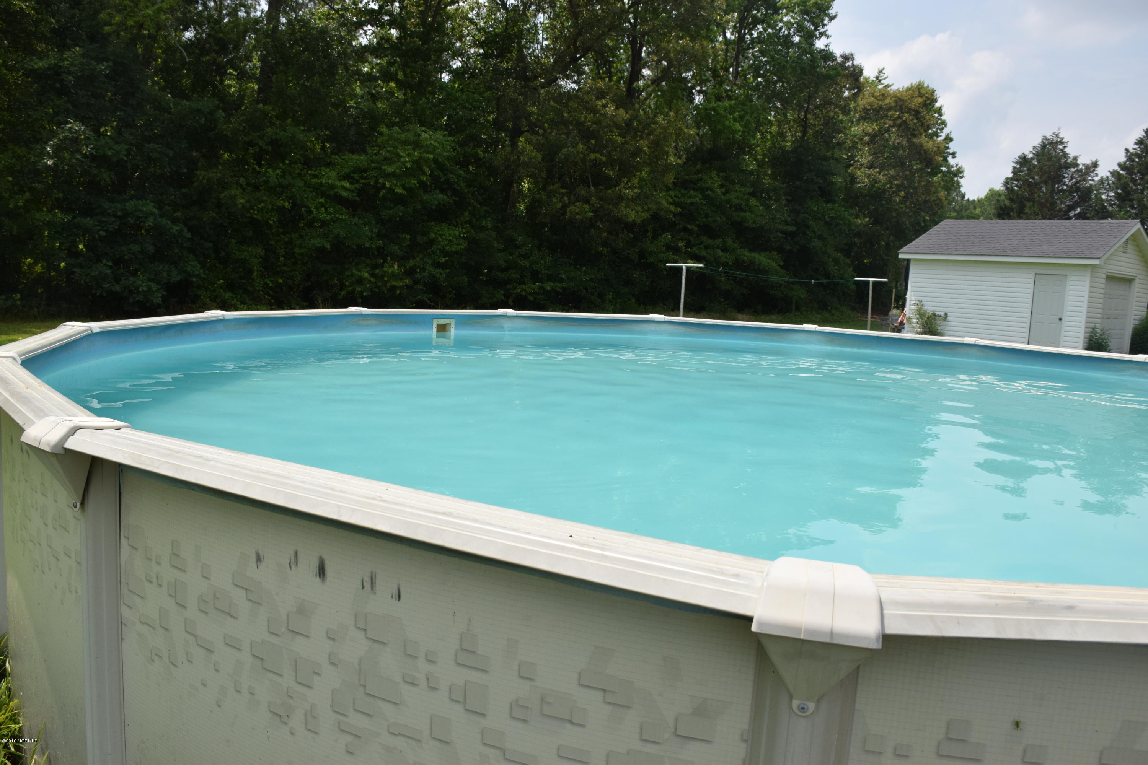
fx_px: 861
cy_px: 382
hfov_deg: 67.4
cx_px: 574
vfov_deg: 47.9
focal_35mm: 27
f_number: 8
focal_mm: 18
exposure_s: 1/2000
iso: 400
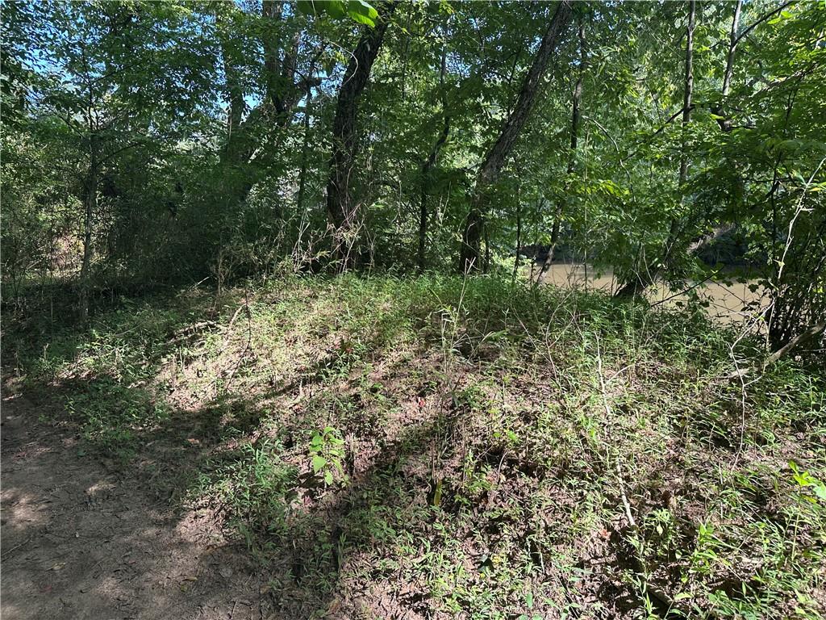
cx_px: 413
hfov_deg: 71.6
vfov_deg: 56.8
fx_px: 573
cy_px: 310
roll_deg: +1.6
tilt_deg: -9.8
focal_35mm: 24
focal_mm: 6.86
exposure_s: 1/433
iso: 80
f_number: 1.78
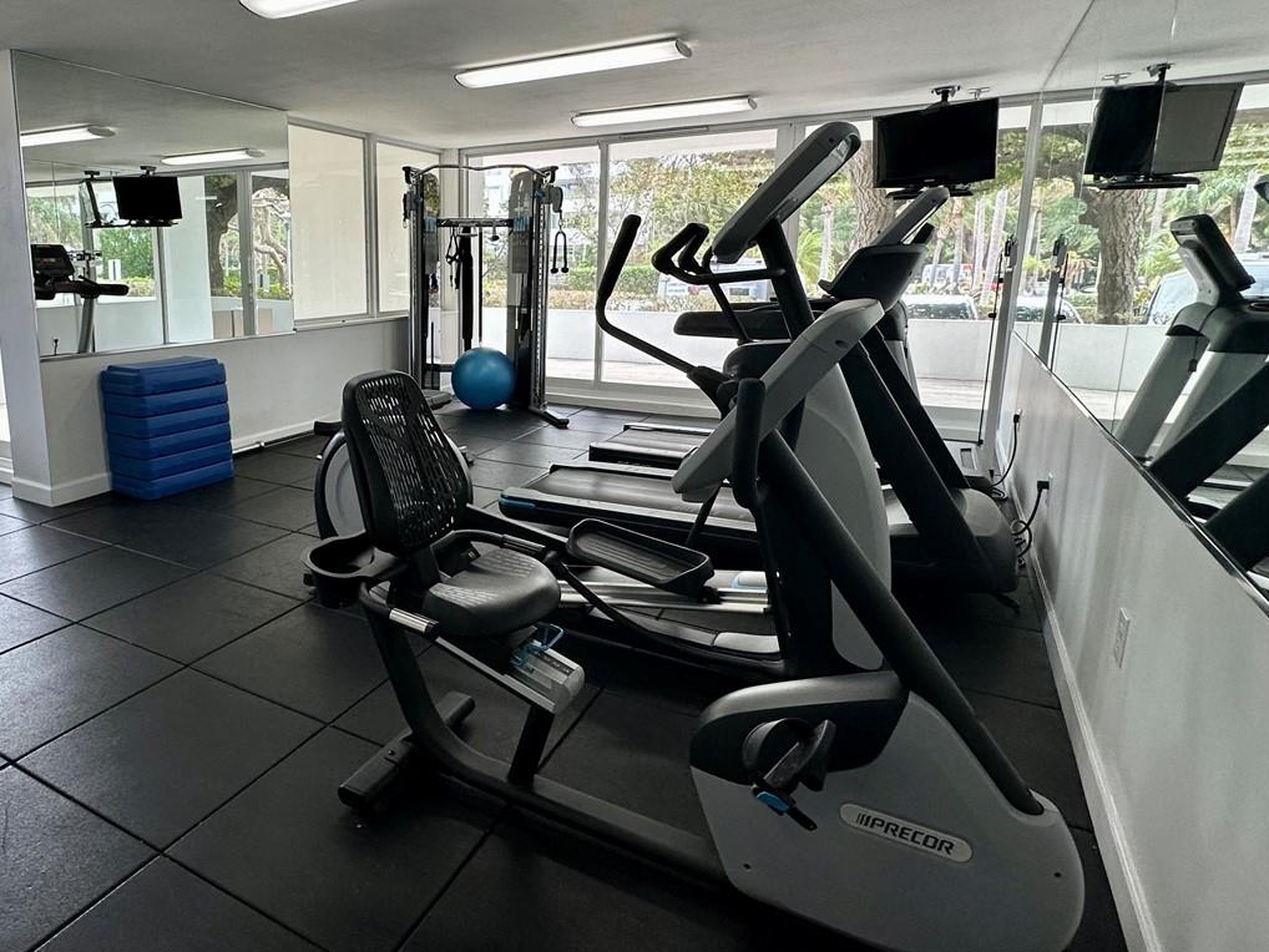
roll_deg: +0.6
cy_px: 409
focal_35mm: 22
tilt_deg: -10.8
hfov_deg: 73.9
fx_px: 807
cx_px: 419
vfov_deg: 60.8
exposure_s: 1/120
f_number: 2.2
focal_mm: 2.22
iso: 64
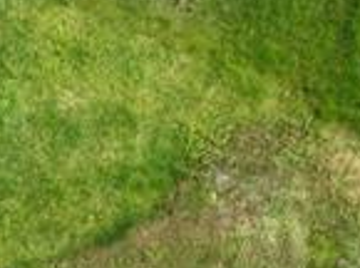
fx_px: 1764
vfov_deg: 7.3
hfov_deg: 10.0
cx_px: -539
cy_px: 892
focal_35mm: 170
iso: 130
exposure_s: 1/1000
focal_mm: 12.29
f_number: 2.8
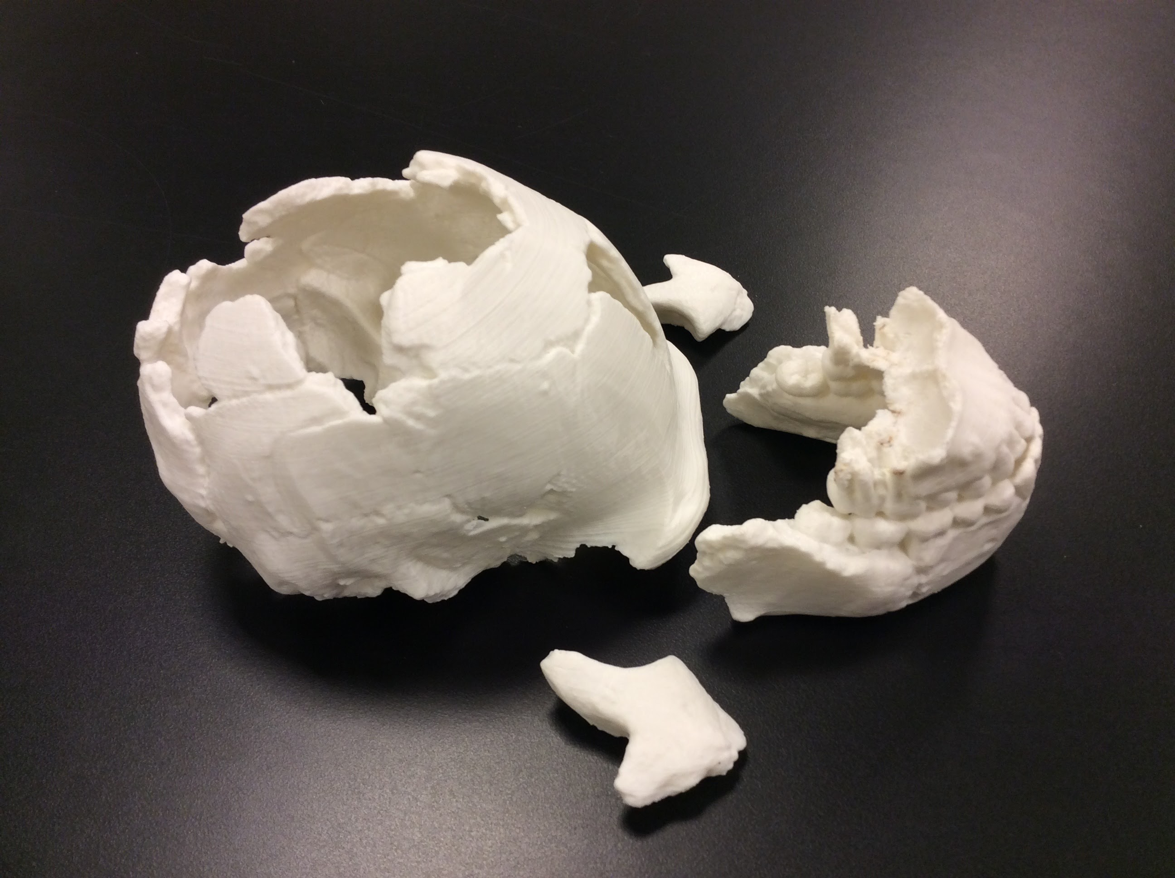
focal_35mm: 32
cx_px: 588
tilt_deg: -47.1
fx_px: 1085
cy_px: 439
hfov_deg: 56.9
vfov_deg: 44.1
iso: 40
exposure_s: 1/24
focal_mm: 3.3
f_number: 2.4
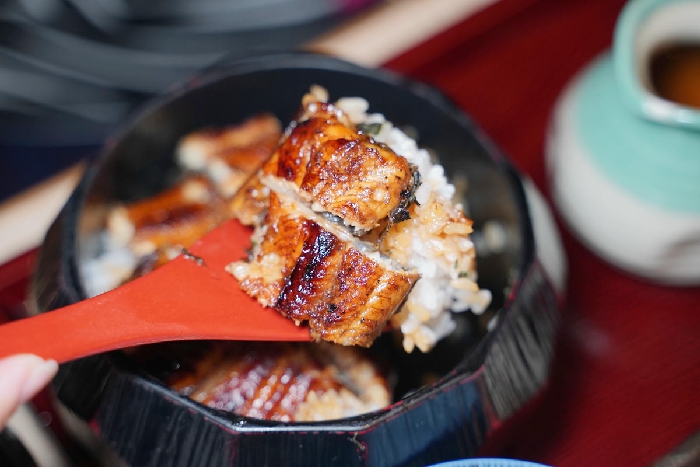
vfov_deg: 18.2
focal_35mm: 75
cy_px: 234
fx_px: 1458
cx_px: 350
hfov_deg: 27.0
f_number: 4
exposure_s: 1/80
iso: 800
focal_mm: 75
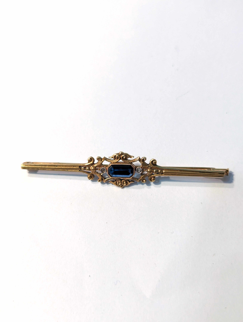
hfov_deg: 30.3
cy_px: 161
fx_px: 448
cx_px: 122
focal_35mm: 48
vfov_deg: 39.6
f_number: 1.85
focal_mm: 6.81
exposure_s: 1/99.9
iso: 169
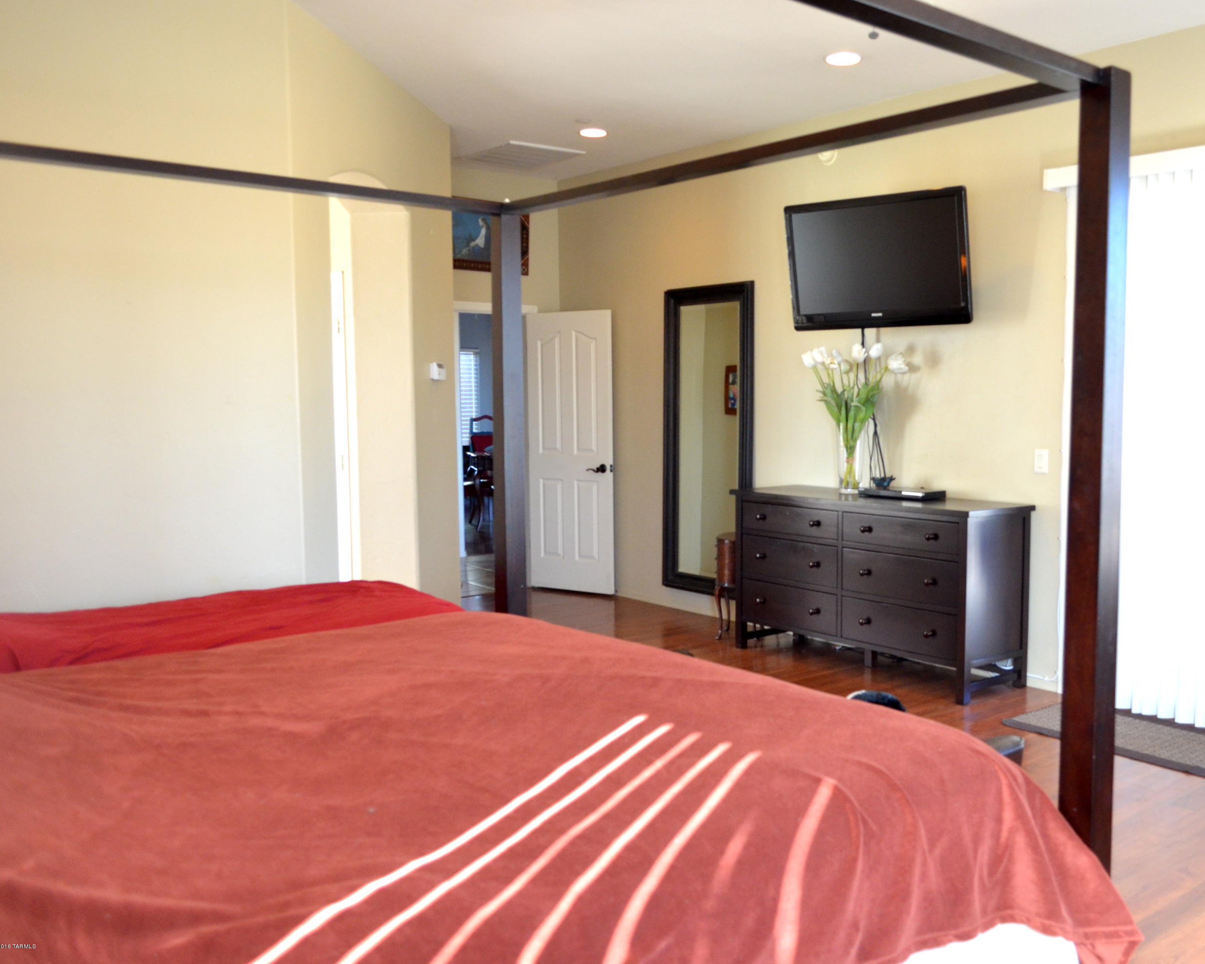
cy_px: 488
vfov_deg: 47.1
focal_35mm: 31
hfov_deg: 56.7
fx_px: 1106
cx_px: 728
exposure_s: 1/100
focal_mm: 18
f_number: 3.5
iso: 1000
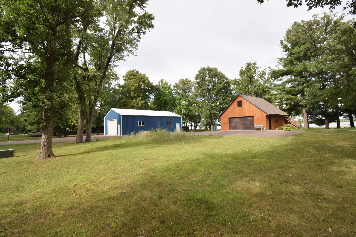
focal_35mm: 15
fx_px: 148
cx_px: 178
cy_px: 118
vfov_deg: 77.3
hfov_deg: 100.4
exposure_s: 1/200
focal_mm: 10
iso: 320
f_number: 14
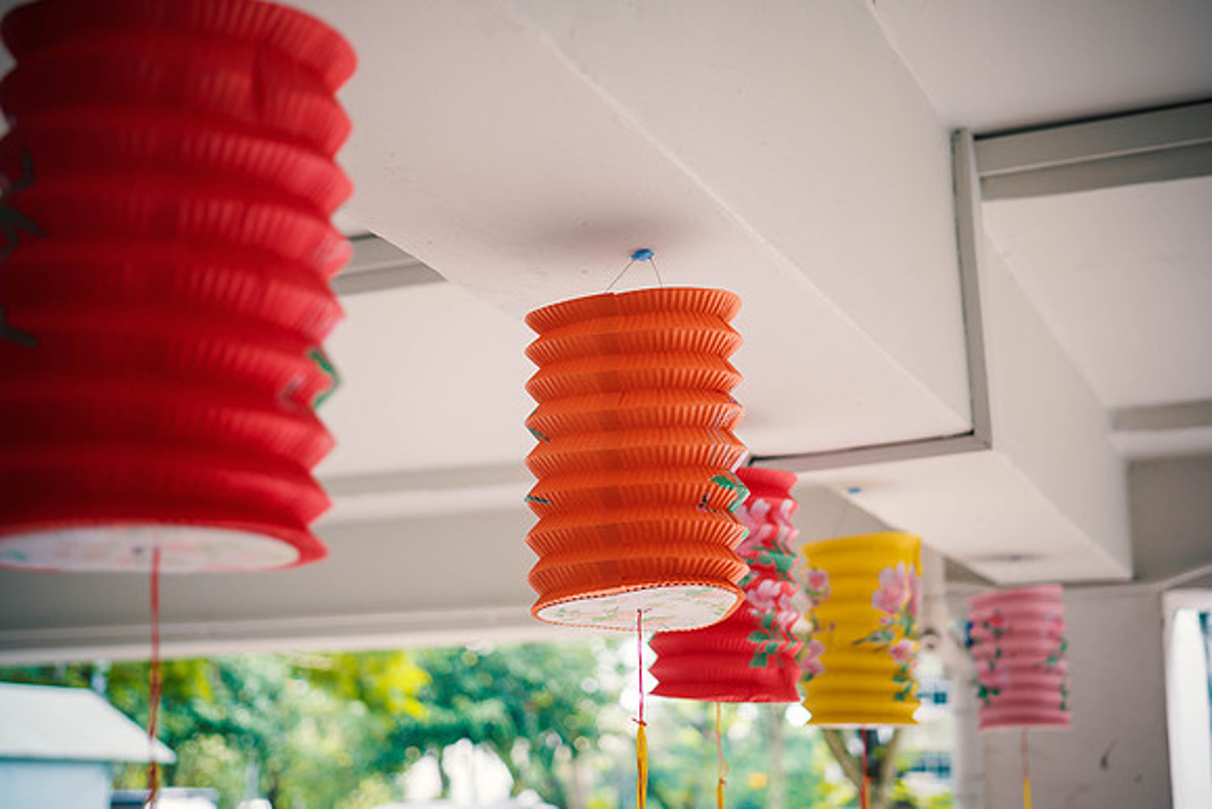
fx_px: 1786
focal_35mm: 53
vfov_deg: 25.5
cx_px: 606
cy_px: 404
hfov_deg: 37.5
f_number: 1.7
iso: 200
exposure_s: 1/160
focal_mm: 25
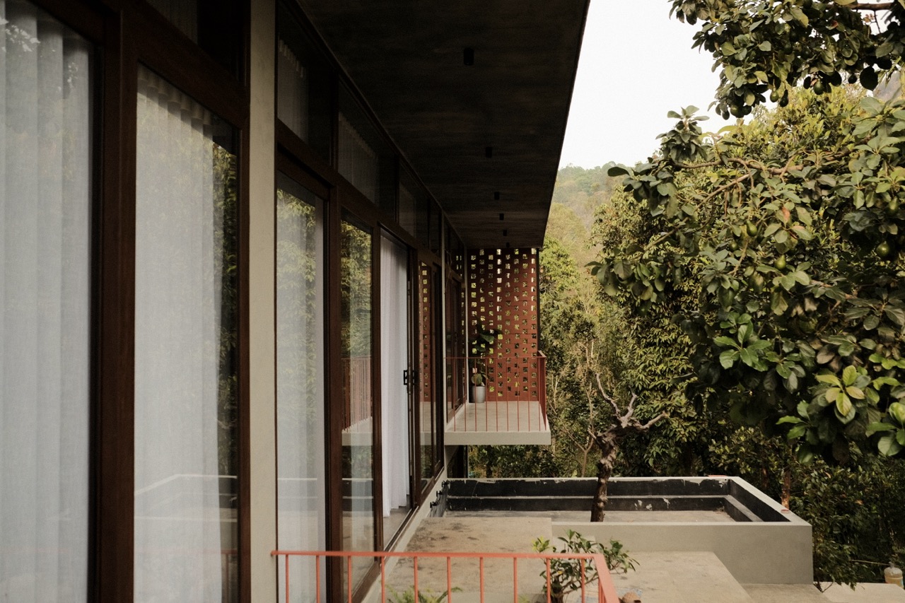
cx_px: 452
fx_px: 880
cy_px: 302
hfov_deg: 54.4
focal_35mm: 35
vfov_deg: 37.8
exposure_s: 1/500
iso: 200
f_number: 3.2
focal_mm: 23
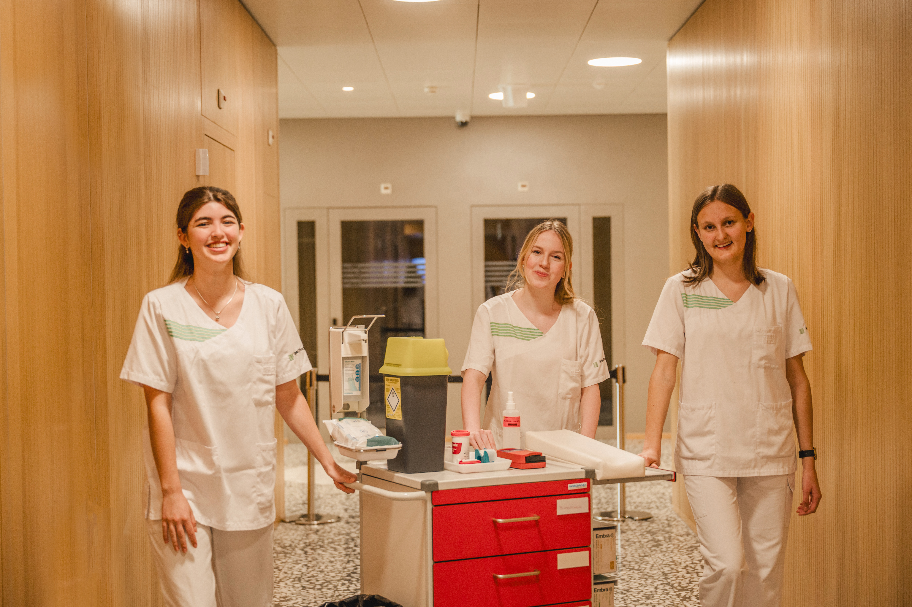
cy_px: 304
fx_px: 1468
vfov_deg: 23.3
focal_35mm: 58
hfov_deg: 34.5
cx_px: 456
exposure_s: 1/100
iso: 800
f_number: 2.8
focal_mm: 58
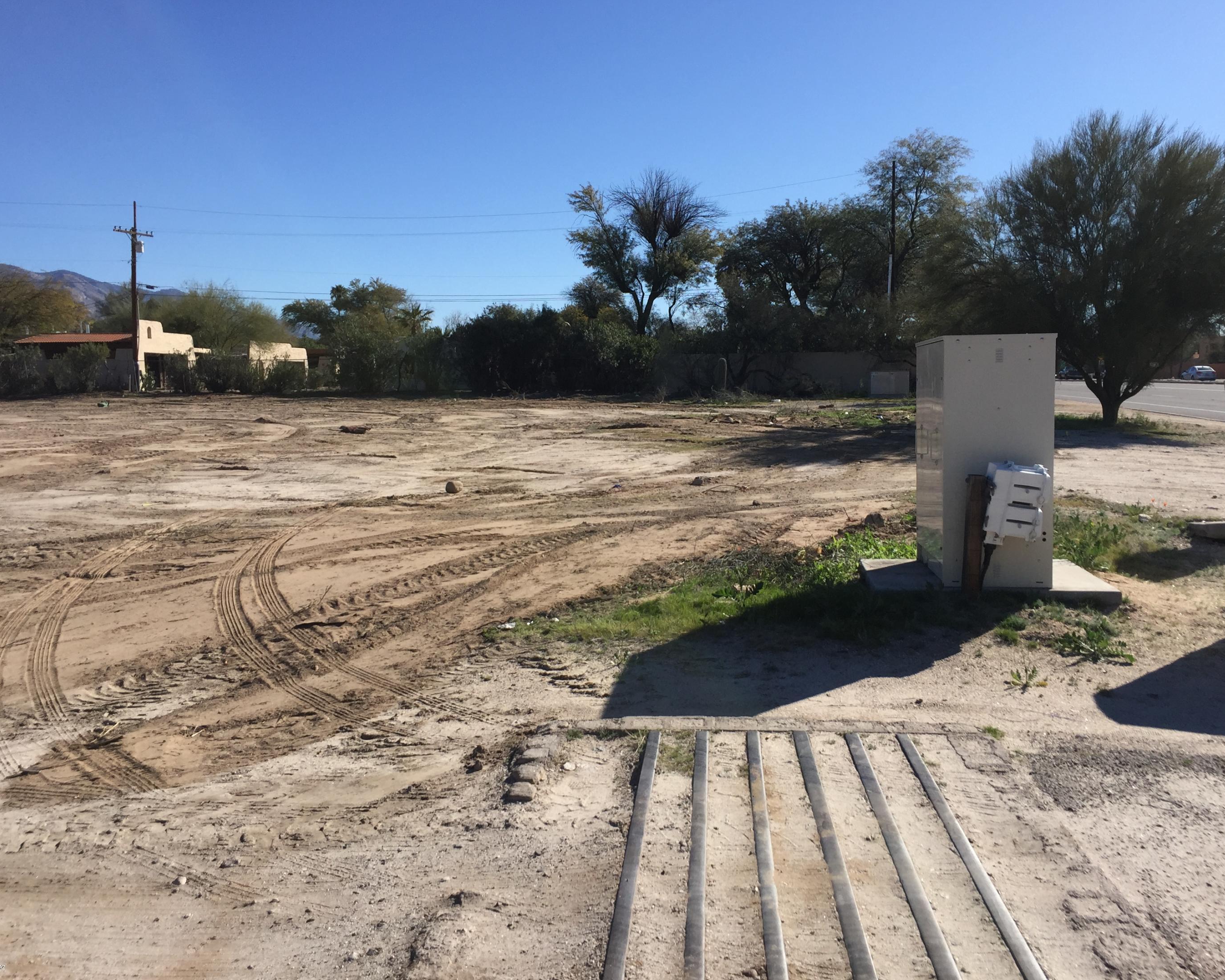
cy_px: 496
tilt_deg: -4.1
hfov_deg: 57.2
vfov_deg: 47.1
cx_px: 634
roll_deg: +1.0
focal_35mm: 31
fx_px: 1124
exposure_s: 1/2475
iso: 32
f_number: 2.2
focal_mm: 4.15
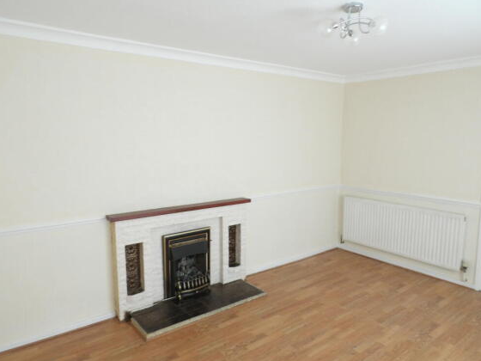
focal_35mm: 25
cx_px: 232
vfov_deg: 54.9
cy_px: 179
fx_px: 347
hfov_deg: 69.4
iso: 100
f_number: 4.1
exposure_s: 1/57
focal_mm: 4.3
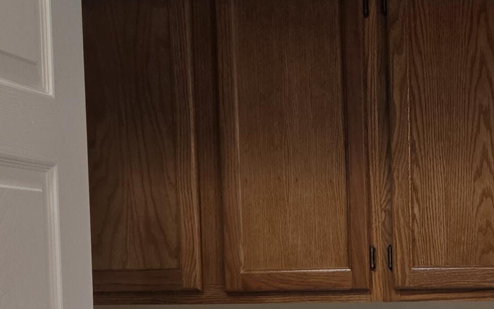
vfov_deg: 16.5
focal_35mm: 77
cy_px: 325
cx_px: 461
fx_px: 1037
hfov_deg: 25.8
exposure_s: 1/120
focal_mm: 5.4
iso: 200
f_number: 1.8
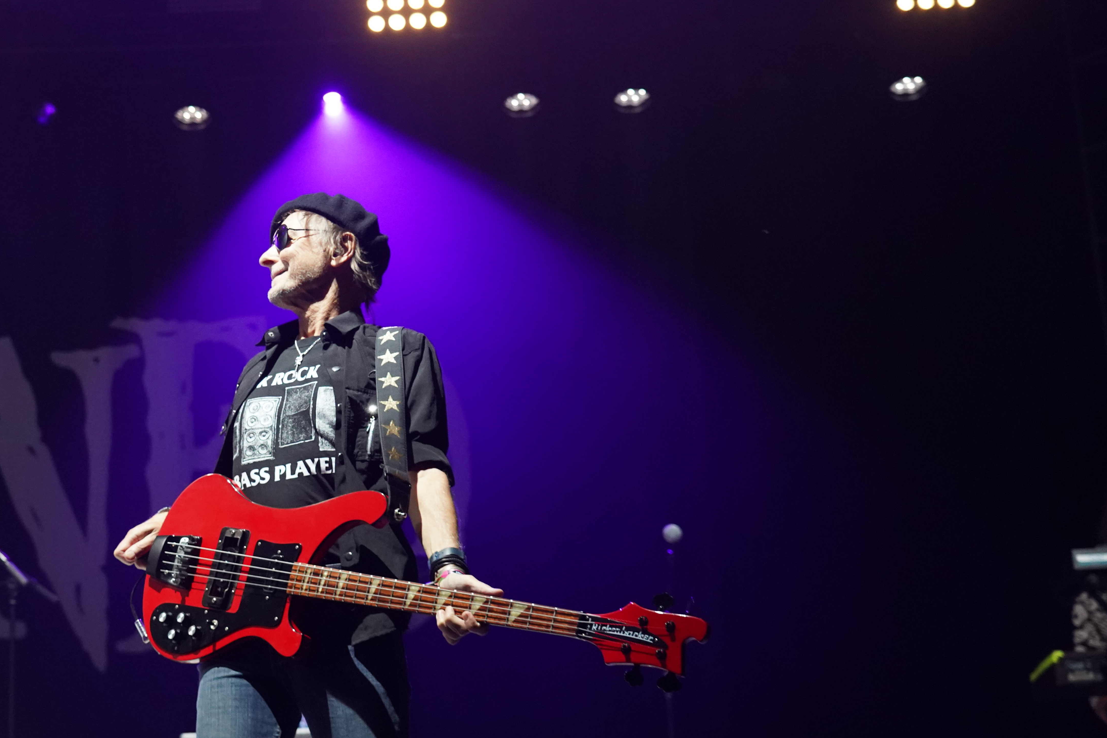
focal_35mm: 72
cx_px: 376
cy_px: 409
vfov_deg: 18.9
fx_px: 2214
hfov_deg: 27.9
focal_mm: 52
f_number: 4
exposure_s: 1/160
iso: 6400
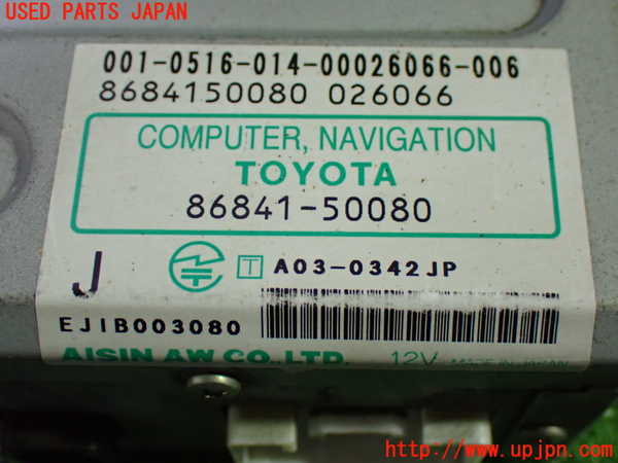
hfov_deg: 38.2
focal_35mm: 50
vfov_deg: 29.1
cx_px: 309
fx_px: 893
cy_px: 232
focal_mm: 9.01
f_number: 3.2
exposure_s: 1/60
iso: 800
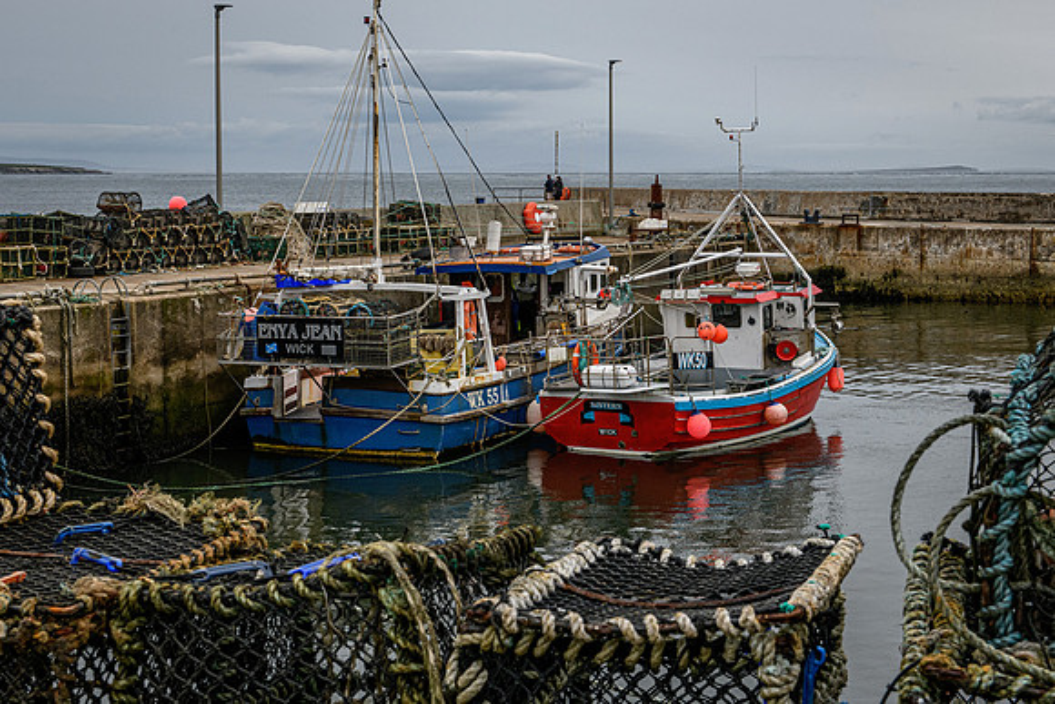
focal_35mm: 62
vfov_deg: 21.9
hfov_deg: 32.4
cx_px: 510
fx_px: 1818
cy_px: 307
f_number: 10
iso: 800
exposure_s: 1/400
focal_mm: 55
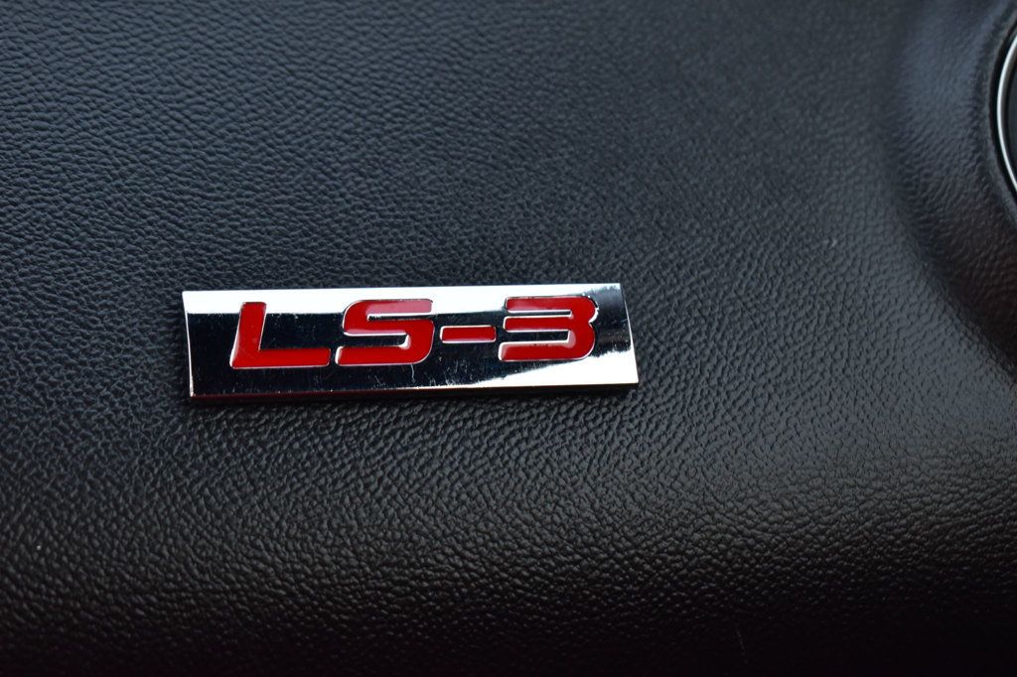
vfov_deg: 16.5
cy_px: 338
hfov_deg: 24.6
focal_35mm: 82
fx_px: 2330
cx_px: 508
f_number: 6.3
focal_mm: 55
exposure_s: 1/15
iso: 720
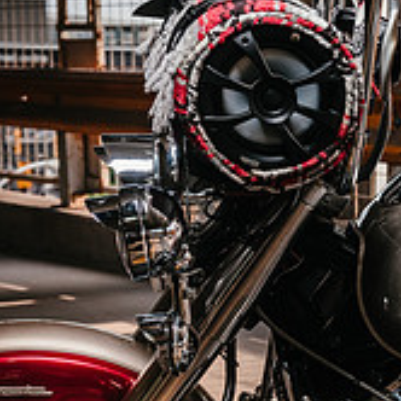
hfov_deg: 16.0
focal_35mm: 104
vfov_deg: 16.7
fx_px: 1363
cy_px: 257
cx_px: 505
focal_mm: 41.1
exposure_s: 1/125
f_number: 5.6
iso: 100
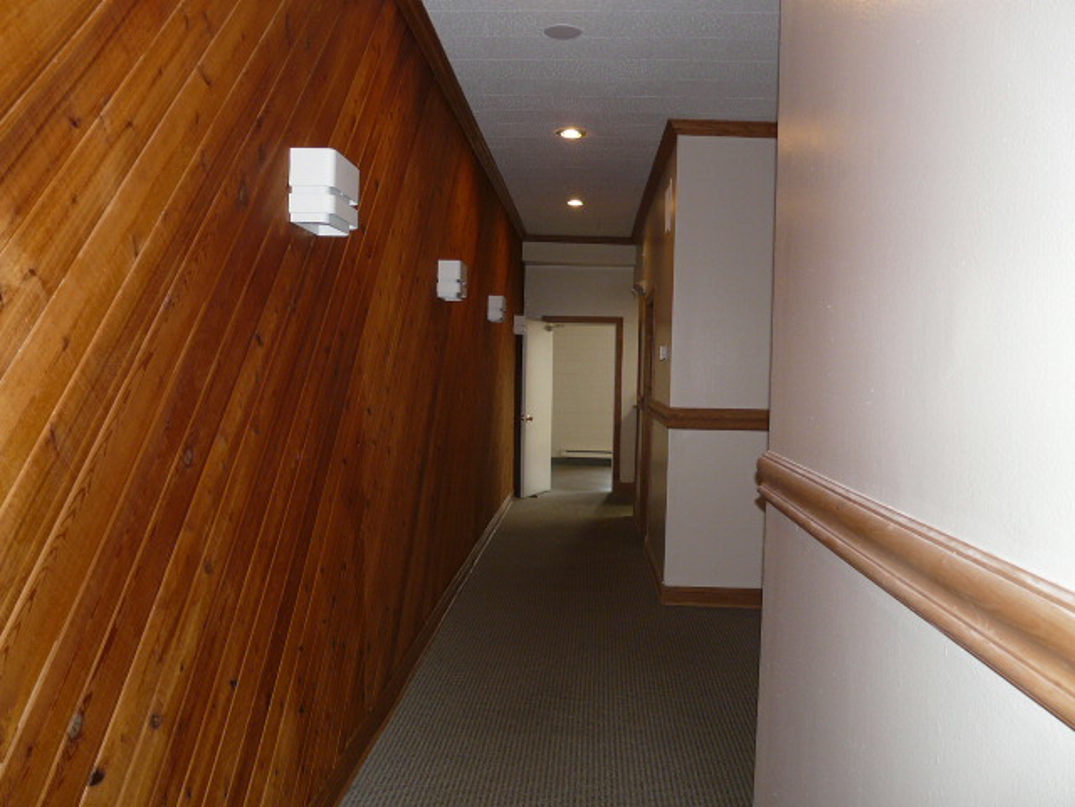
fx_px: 870
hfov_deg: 63.4
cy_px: 404
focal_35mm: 28
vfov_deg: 49.7
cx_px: 538
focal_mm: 4.6
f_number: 2.8
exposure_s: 1/30
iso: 100
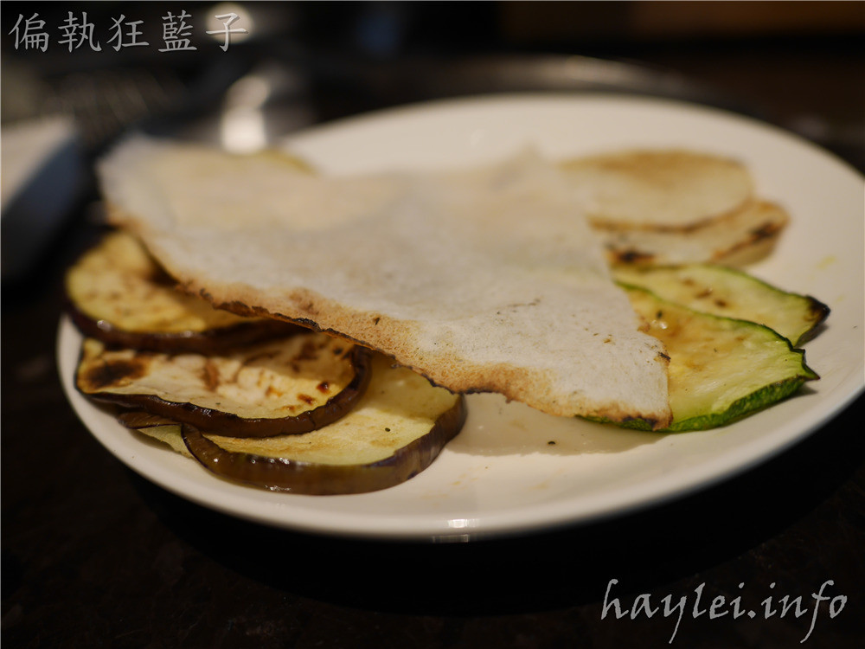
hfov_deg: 60.0
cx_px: 432
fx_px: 750
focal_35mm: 30
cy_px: 324
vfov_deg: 46.8
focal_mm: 15
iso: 200
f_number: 2.2
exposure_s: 1/160
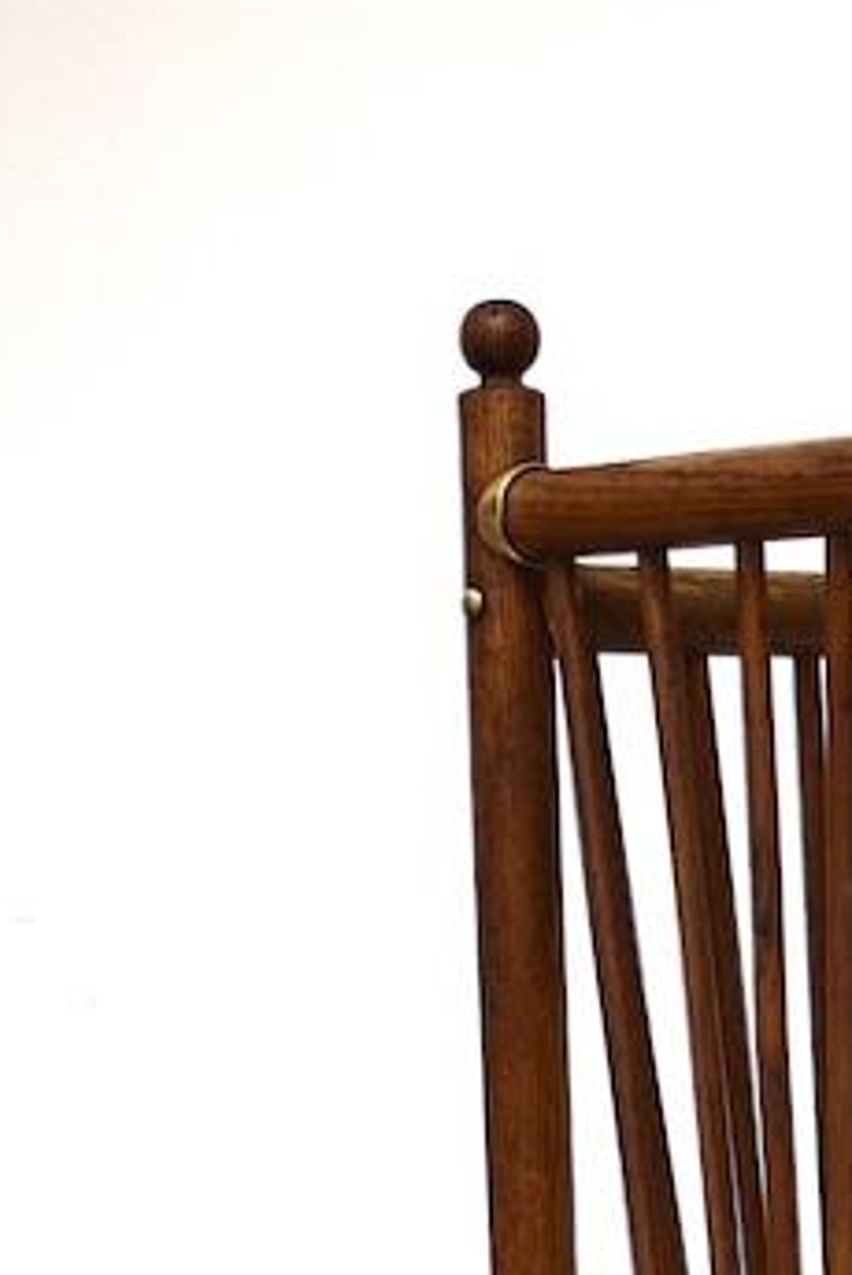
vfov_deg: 15.1
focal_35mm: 131
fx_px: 4632
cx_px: 1195
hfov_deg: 10.2
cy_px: 1579
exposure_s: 1/60
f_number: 4
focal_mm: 25
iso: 400
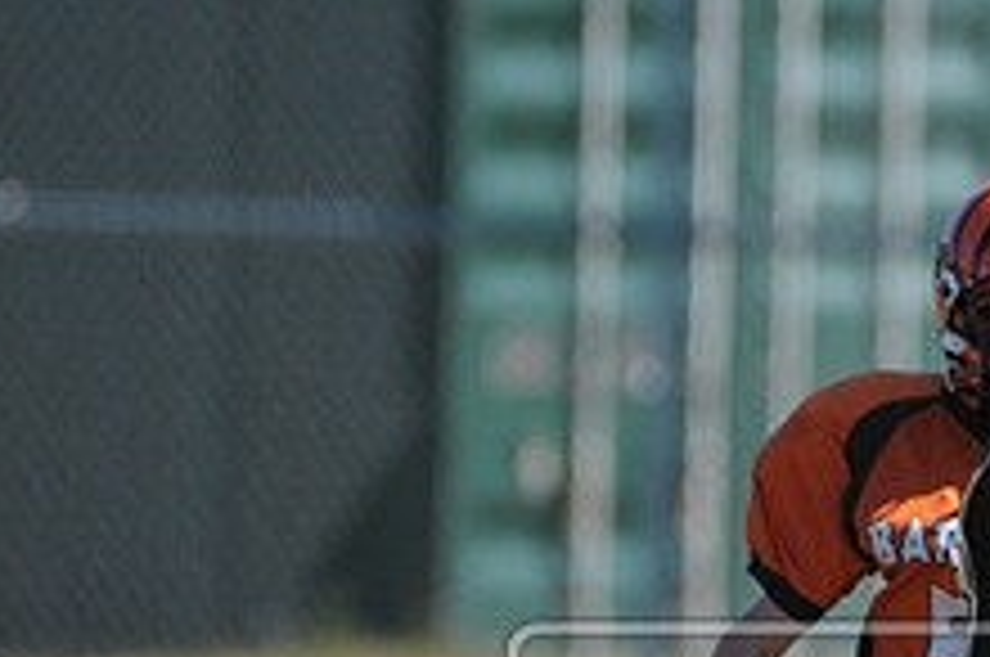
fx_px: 32622
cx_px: 1044
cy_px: 790
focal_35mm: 1188
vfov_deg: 1.2
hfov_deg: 1.7
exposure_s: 1/3200
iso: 640
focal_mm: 300
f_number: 4
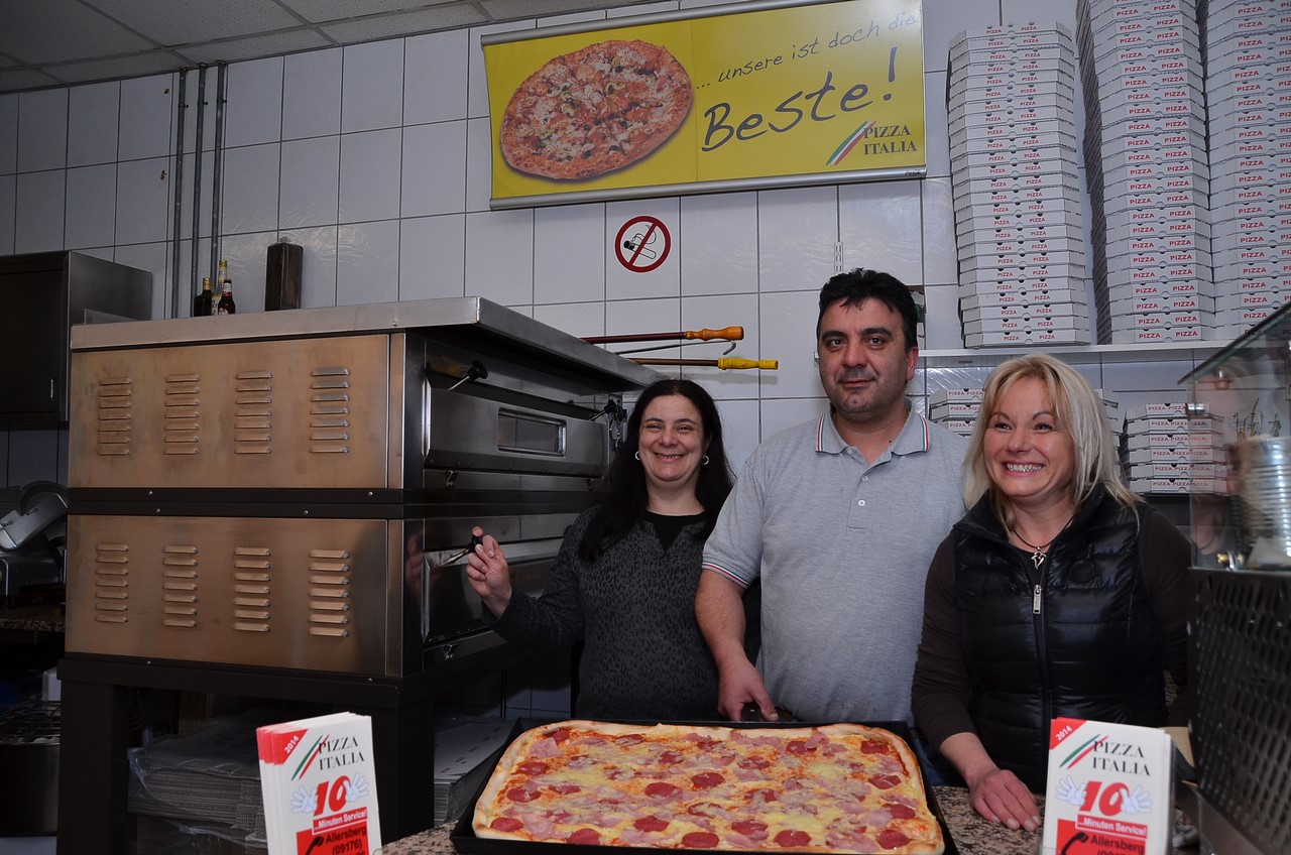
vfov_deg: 47.7
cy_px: 428
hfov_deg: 67.5
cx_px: 646
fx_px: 966
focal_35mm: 27
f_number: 5.6
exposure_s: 1/160
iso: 400
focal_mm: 18
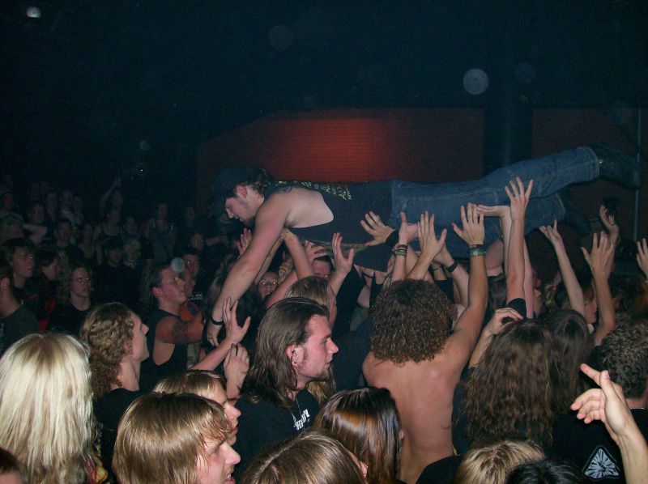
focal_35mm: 36
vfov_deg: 39.6
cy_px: 242
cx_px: 324
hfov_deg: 51.4
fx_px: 673
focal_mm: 6
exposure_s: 1/64
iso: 140
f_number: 2.7
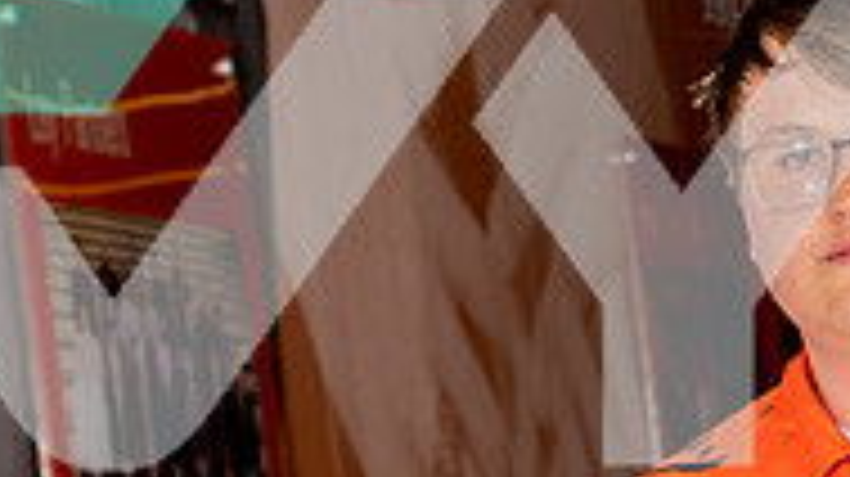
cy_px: 788
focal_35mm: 254
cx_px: 883
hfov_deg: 8.4
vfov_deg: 4.7
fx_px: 5721
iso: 100
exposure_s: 1/250
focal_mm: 70
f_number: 5.6
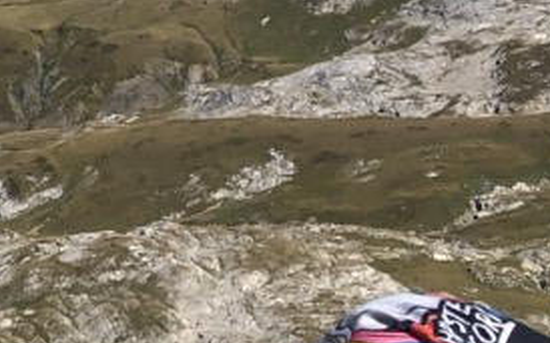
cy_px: -371
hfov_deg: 16.5
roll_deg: +0.6
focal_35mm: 111
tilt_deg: +0.5
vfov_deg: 10.7
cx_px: -355
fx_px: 1663
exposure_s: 1/3003
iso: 20
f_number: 1.8
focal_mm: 4
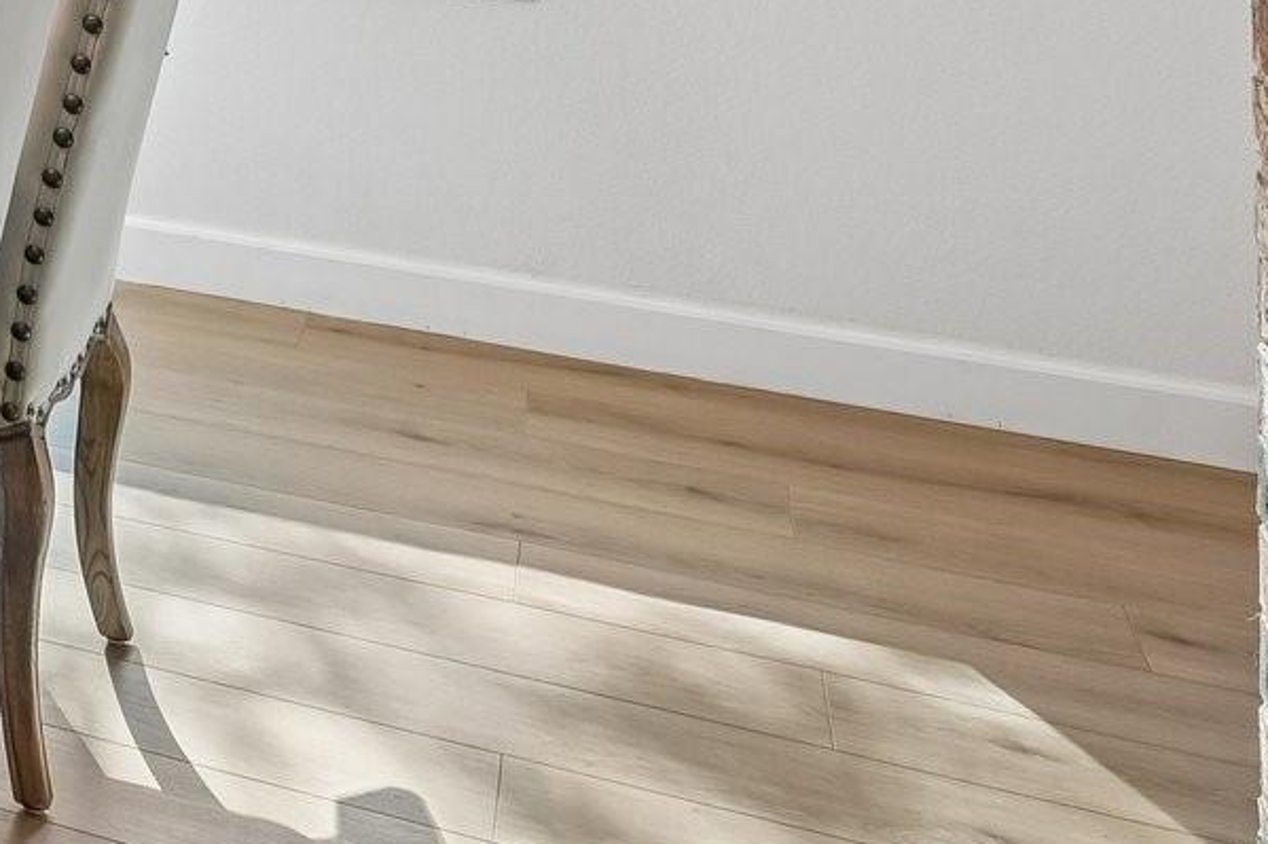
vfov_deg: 17.5
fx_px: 2349
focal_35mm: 67
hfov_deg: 21.8
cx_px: -891
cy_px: -559
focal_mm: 19.5
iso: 400
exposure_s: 1/30
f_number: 8
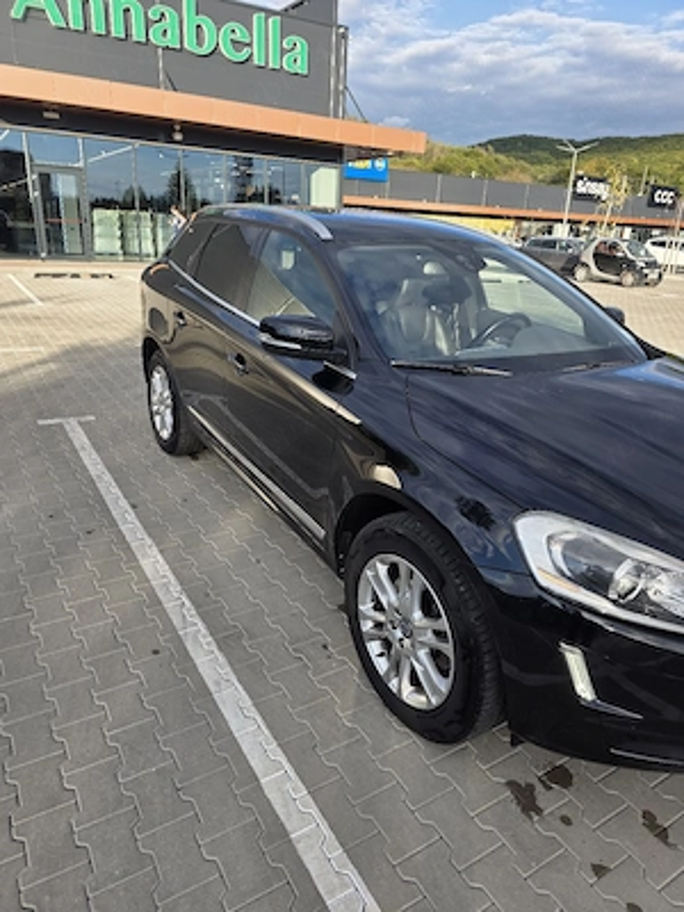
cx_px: 342
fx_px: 606
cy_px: 456
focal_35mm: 23
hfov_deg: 58.9
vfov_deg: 73.9
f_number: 1.7
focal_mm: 6.3
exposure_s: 1/1667
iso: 80
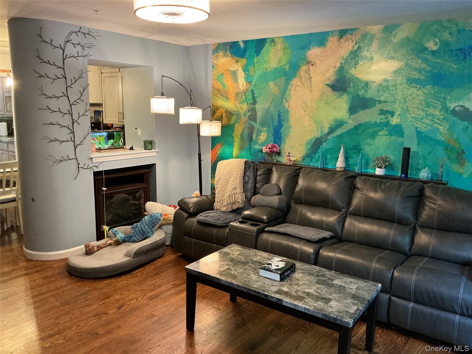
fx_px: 395
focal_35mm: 29
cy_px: 177
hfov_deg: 61.7
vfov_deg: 48.2
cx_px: 236
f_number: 1.8
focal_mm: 3
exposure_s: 1/40
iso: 200
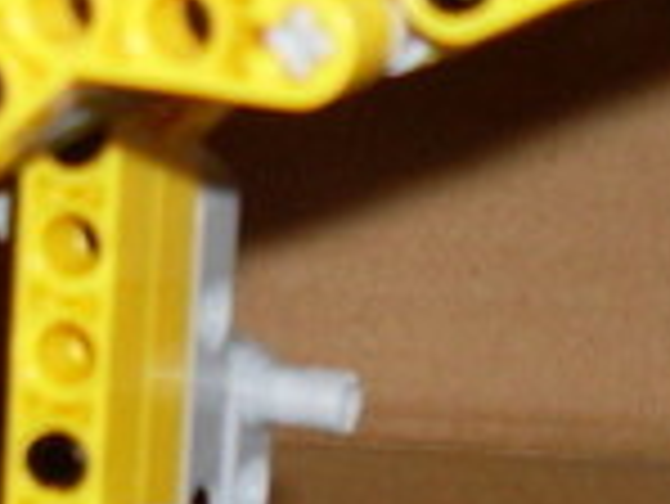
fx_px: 4436
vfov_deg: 6.5
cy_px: 349
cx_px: 27
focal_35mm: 229
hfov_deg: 8.6
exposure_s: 1/45
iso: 100
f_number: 2.8
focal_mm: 6.3
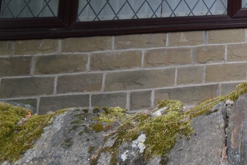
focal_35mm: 51
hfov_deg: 27.3
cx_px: 370
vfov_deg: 20.8
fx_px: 350
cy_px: -107
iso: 250
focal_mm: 10
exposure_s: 1/125
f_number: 5.6
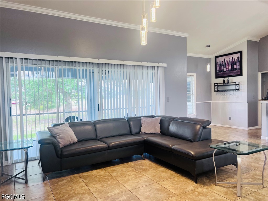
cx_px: 134
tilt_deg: -2.4
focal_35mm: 26
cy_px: 100
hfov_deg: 67.3
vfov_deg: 53.1
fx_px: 201
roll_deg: +1.2
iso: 100
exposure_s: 1/120
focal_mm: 5.7
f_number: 1.5
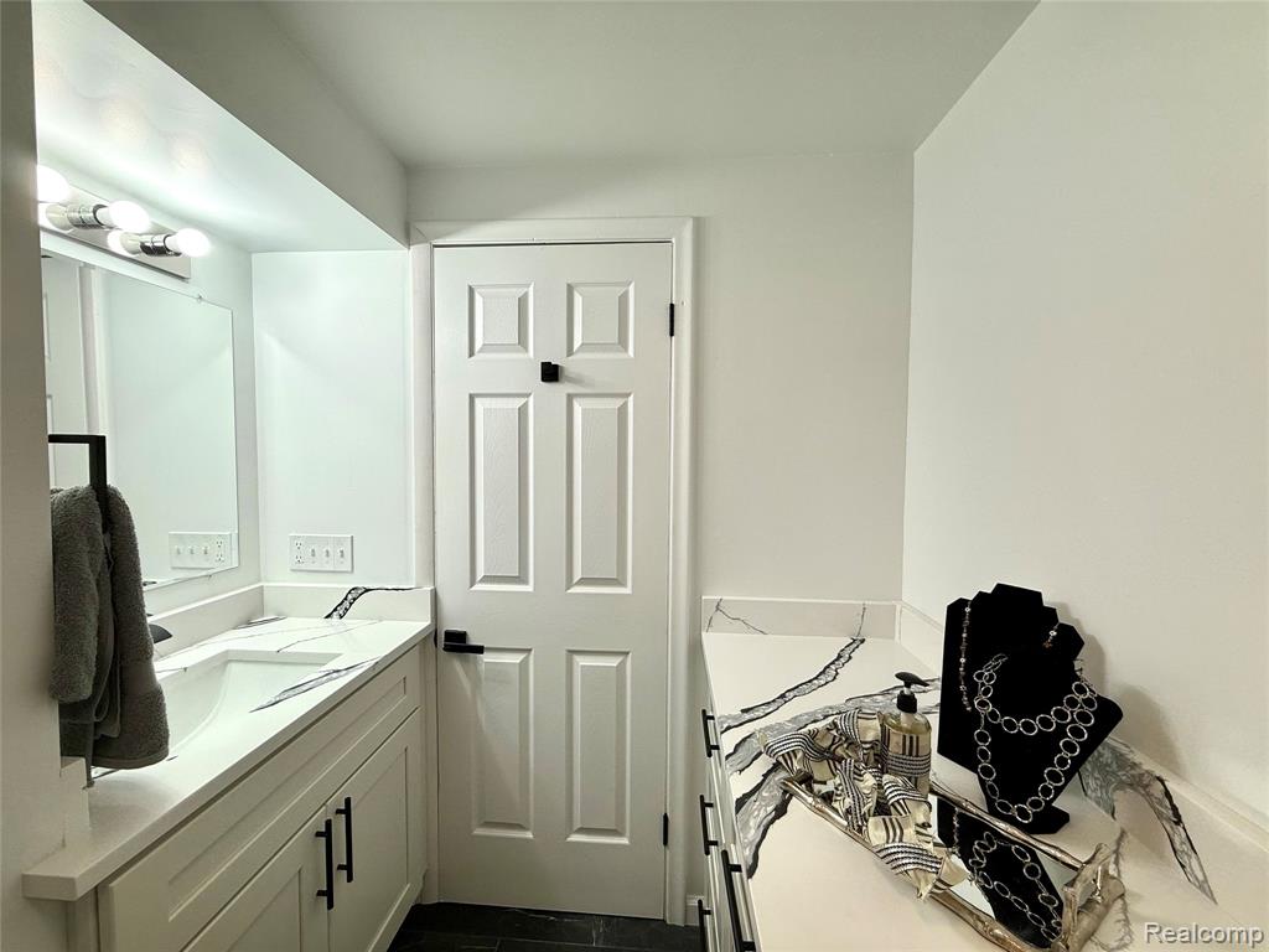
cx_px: 634
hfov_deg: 102.1
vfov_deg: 85.7
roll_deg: -0.3
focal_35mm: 14
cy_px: 476
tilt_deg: -2.7
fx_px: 513
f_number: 2.2
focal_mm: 2.22
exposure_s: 1/198
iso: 50
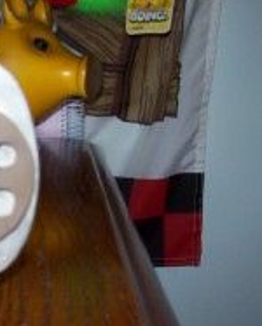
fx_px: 726
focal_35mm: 75
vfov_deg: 25.4
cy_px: 170
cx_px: -24
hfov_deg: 19.6
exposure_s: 1/64
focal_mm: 6
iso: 80
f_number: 2.7
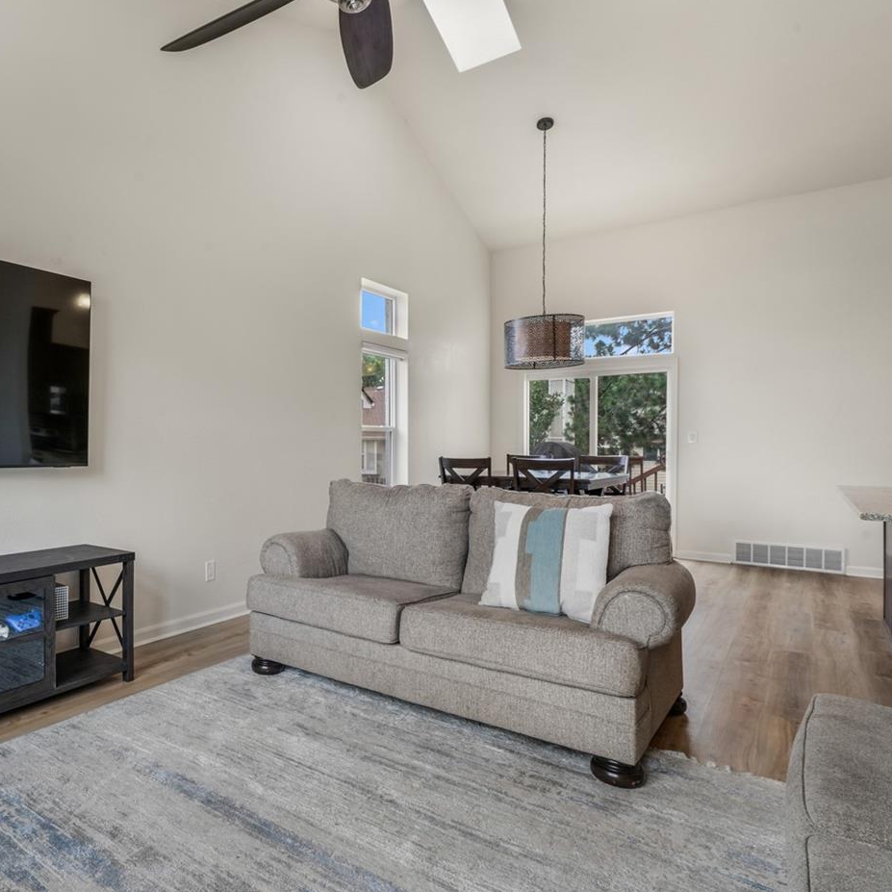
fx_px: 641
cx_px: 219
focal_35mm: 22
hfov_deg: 65.2
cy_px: 447
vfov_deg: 69.6
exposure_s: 1/2.5
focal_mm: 15
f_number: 14
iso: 400
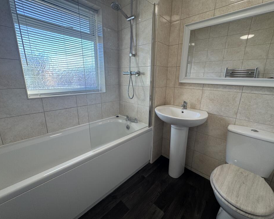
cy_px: 108
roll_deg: -0.3
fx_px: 122
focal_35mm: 15
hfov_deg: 96.8
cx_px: 138
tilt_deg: -13.2
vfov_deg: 84.0
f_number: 2.2
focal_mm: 2.22
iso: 80
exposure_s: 1/100
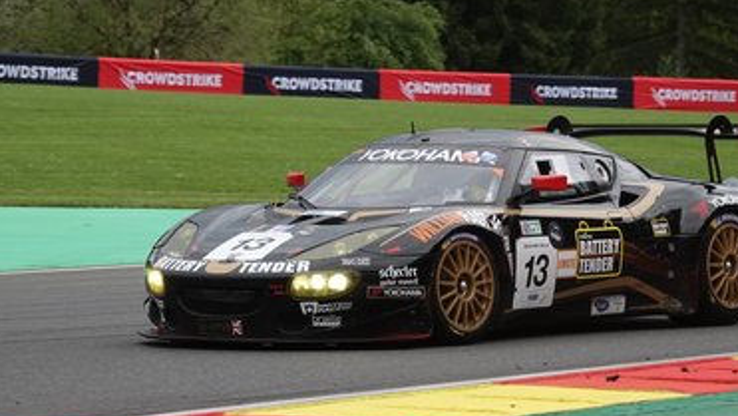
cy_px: 293
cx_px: 368
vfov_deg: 5.0
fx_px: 4777
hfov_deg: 8.8
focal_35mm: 244
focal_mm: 70.27
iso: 250
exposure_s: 1/800
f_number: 4
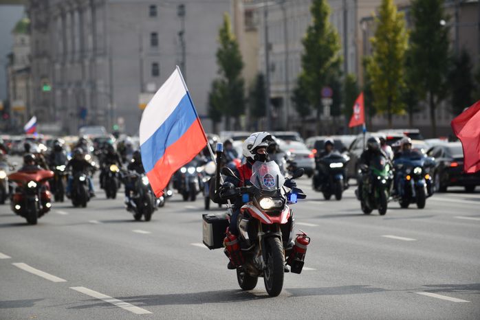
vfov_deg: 6.9
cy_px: 160
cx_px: 240
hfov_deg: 10.3
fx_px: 2668
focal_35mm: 200
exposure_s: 1/1250
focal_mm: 200
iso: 125
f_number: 3.5
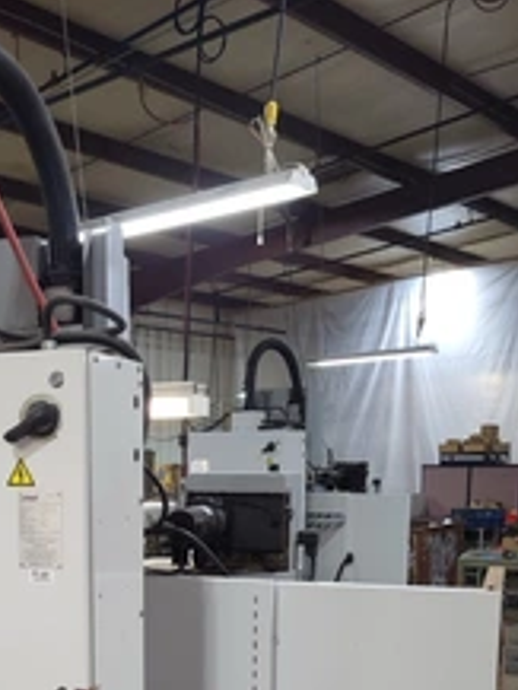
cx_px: 89
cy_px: 604
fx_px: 957
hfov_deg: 29.5
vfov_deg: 37.4
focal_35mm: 48
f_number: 1.8
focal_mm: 5.4
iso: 100
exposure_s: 1/40
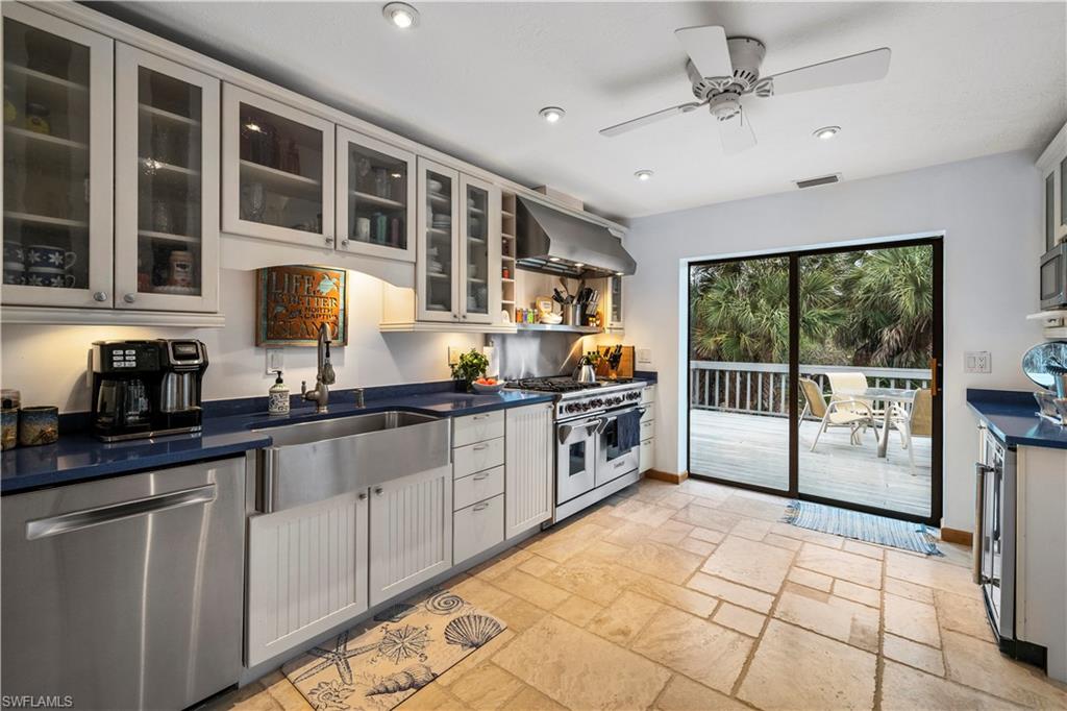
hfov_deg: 104.3
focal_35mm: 14
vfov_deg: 81.2
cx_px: 534
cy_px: 356
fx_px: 415
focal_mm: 14
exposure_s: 1/15
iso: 400
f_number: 7.1
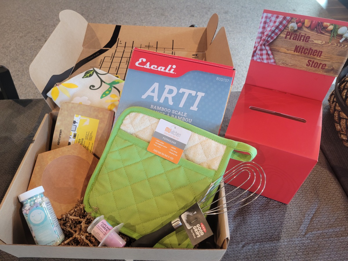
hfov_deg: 67.3
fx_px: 261
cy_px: 130
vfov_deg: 53.1
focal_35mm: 26
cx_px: 174
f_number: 1.8
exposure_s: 1/60
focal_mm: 5.4
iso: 250
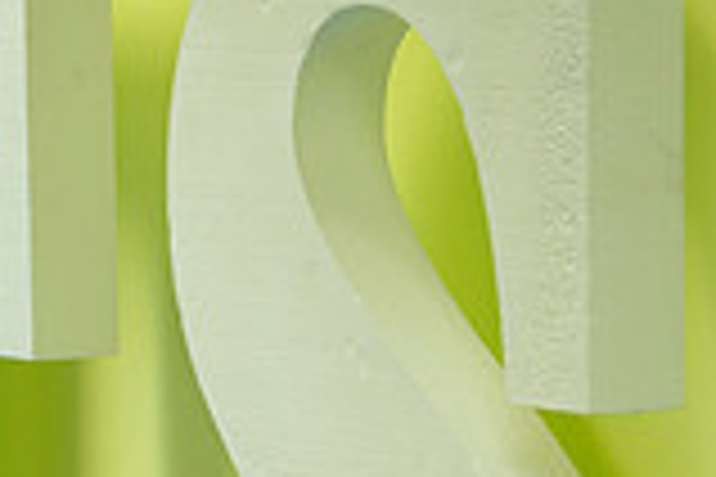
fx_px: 5071
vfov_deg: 5.3
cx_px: 45
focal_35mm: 255
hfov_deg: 8.0
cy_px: 740
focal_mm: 70
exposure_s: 1/160
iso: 500
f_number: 2.8
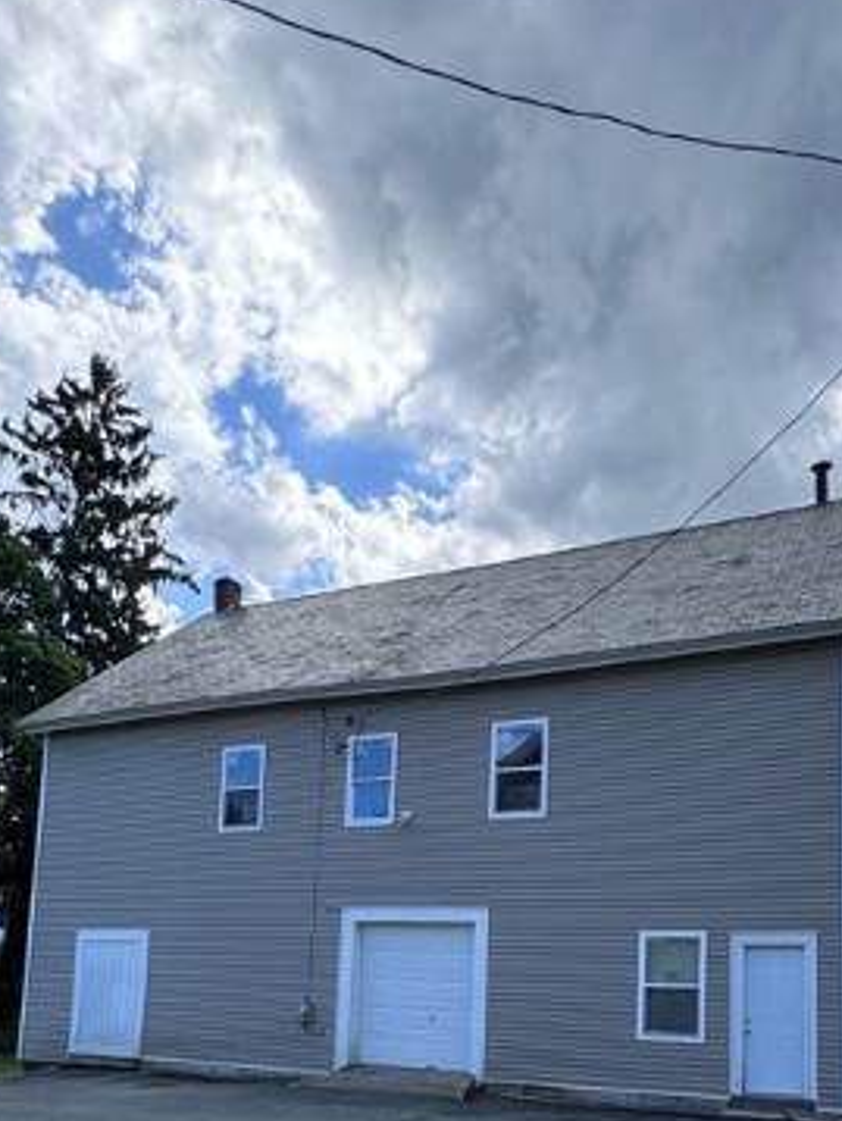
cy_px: 908
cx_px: 501
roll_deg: -1.8
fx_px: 972
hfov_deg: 46.6
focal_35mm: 30
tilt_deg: +4.8
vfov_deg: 55.4
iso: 50
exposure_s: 1/1020
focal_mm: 2.22
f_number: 2.2
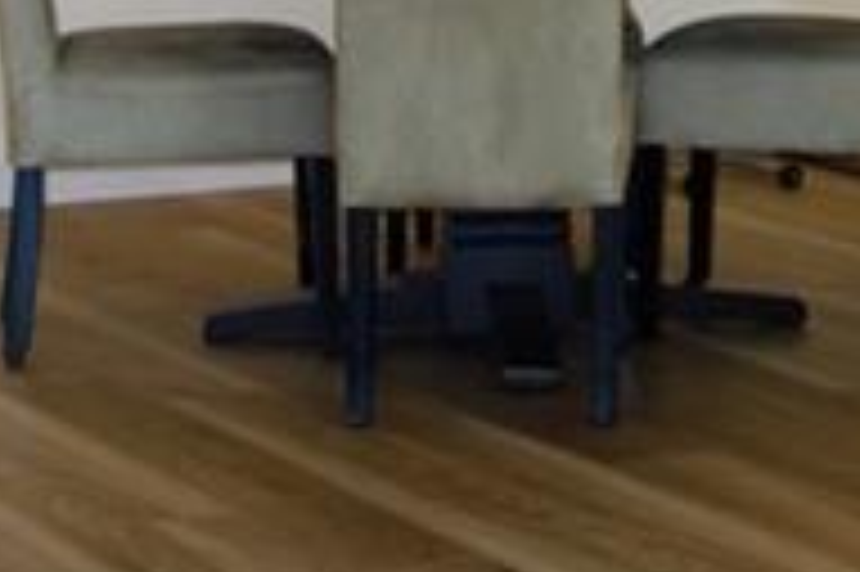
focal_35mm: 150
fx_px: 3580
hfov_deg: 13.7
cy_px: -383
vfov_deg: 8.8
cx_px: 540
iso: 125
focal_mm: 10.4
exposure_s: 1/30
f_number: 1.8
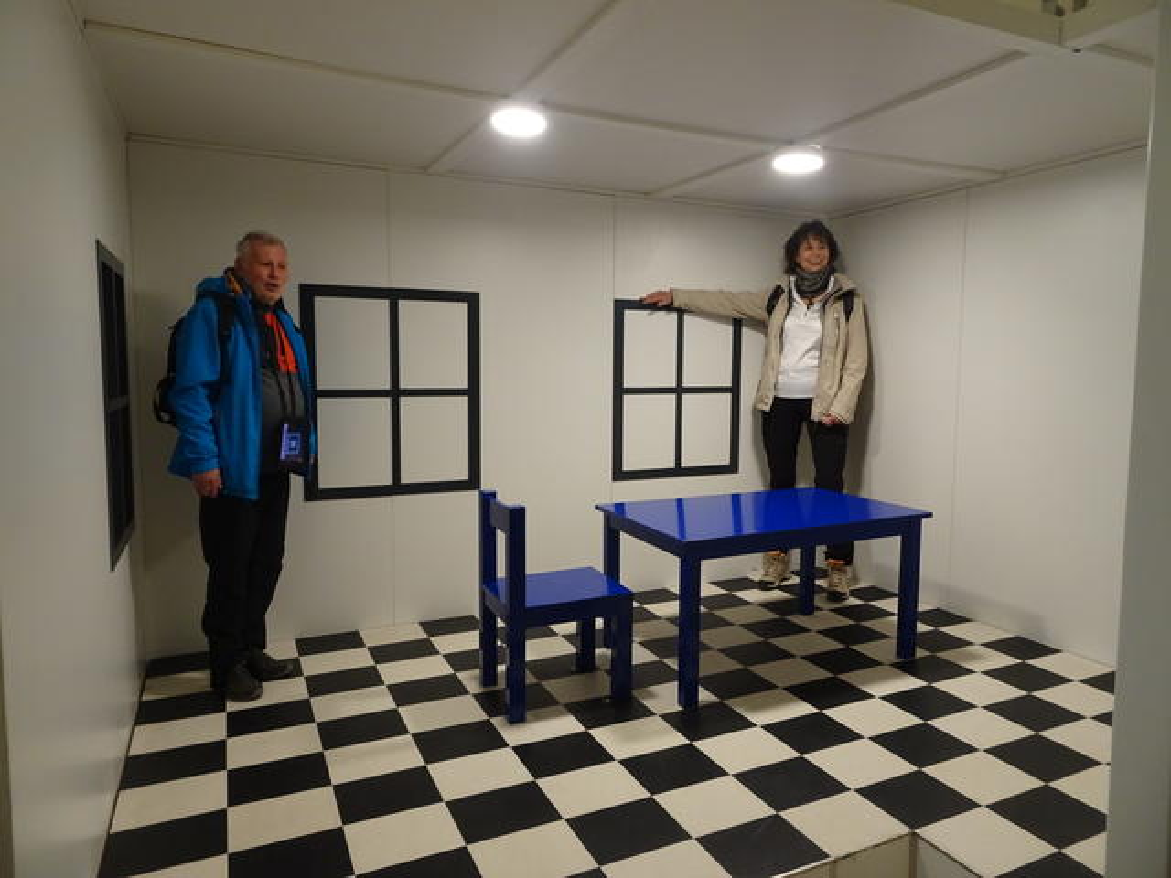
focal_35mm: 24
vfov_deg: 56.8
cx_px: 586
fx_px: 812
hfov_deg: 71.6
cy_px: 439
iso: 250
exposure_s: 1/30
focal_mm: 4.1
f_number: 3.5
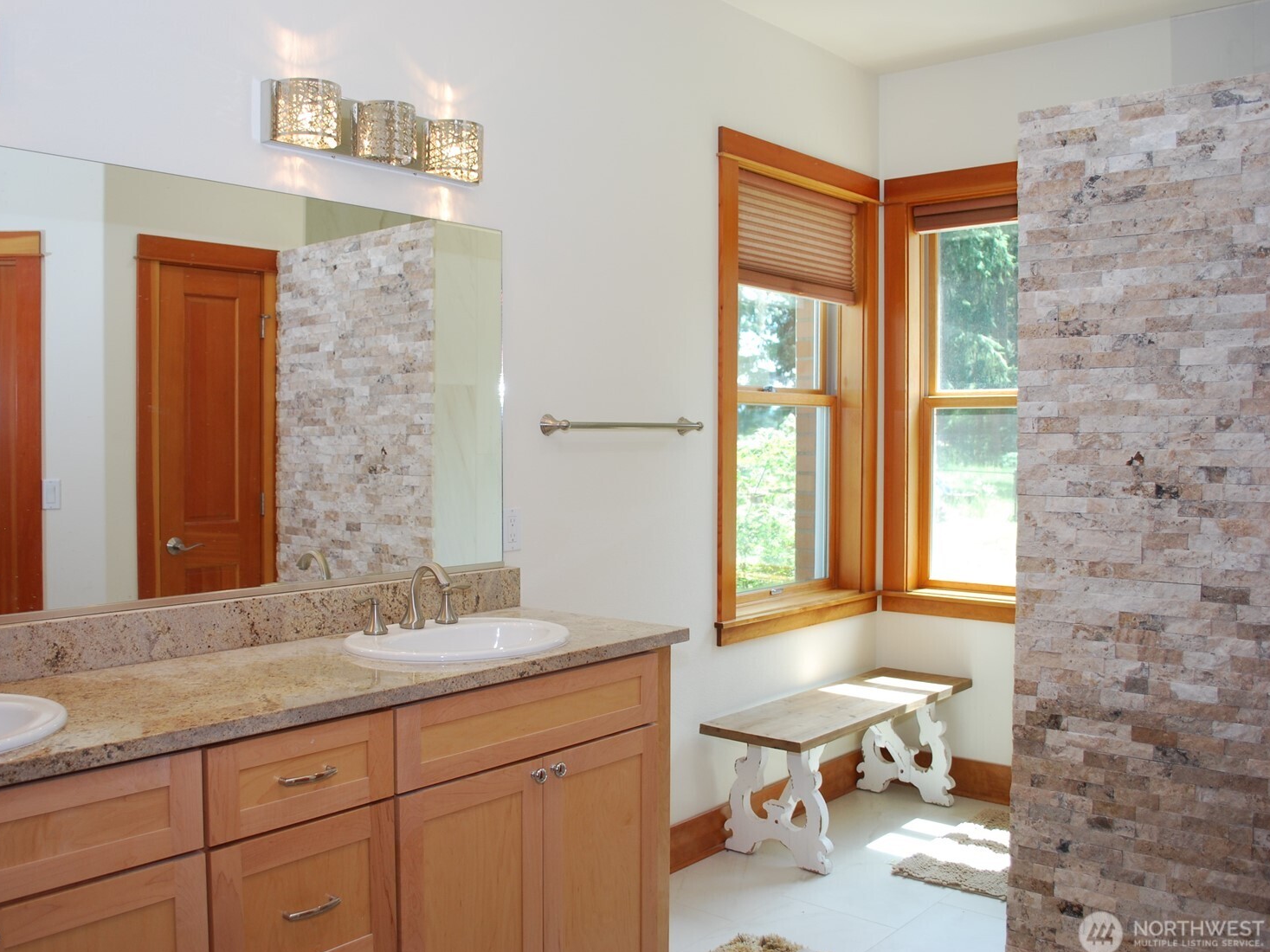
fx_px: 1101
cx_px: 557
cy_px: 476
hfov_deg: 59.8
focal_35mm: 30
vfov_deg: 46.8
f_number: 4
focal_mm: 18
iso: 200
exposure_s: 1/60
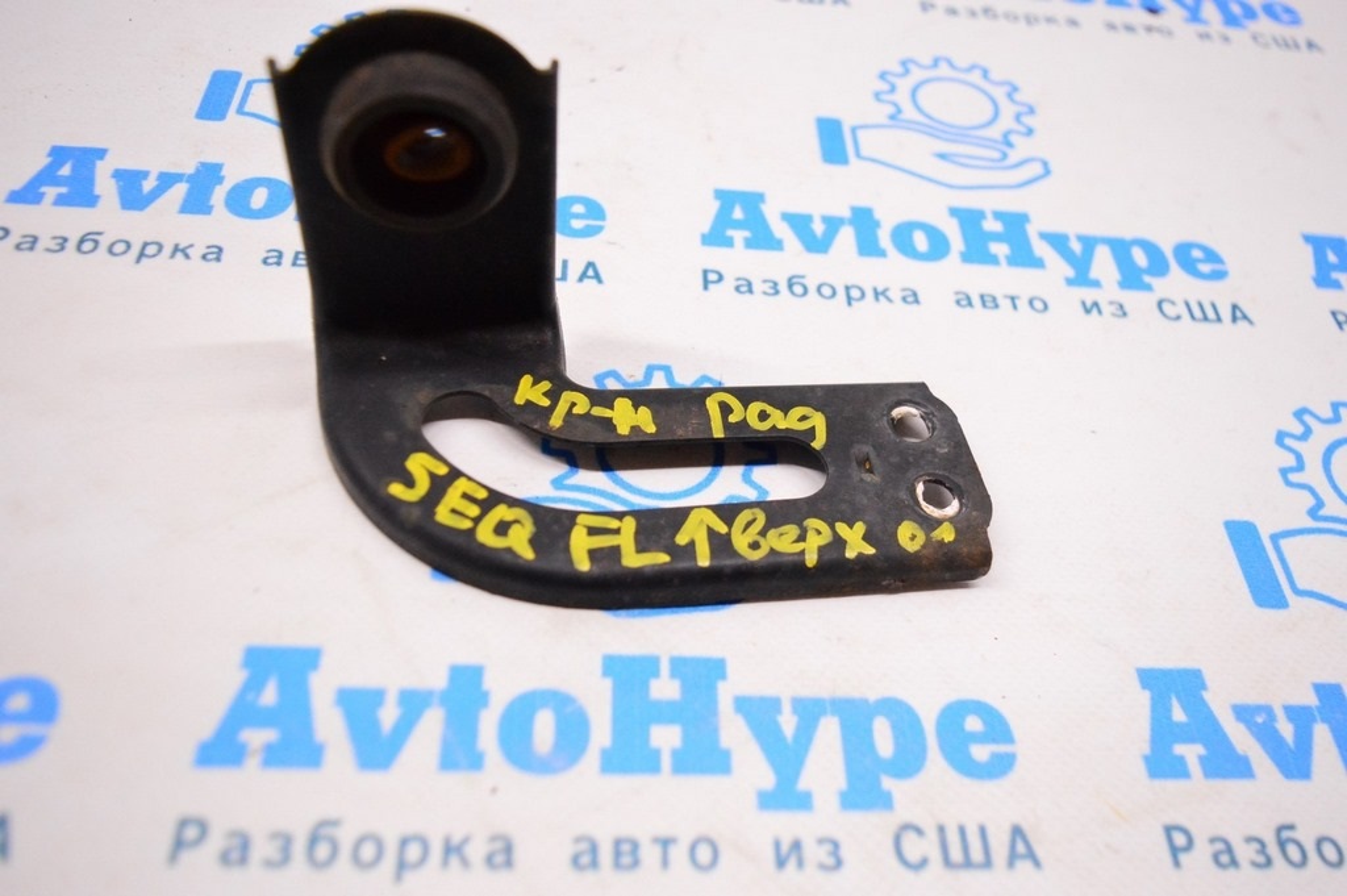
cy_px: 448
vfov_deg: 41.6
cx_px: 674
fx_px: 1178
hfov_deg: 59.5
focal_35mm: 32
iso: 3200
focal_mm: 21
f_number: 3.8
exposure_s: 1/400
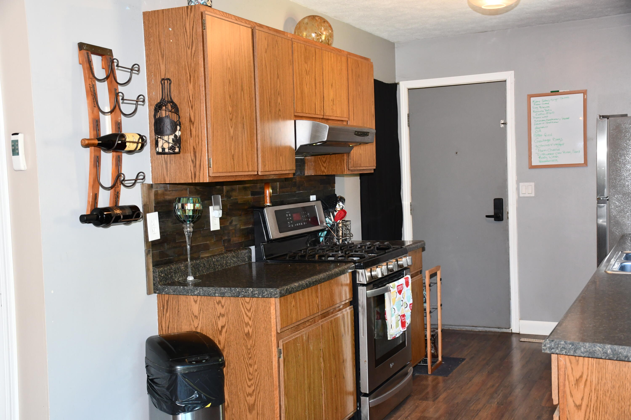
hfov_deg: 43.6
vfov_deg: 29.9
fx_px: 789
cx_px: 316
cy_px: 210
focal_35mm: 45
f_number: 4
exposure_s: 1/60
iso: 1400
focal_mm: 30
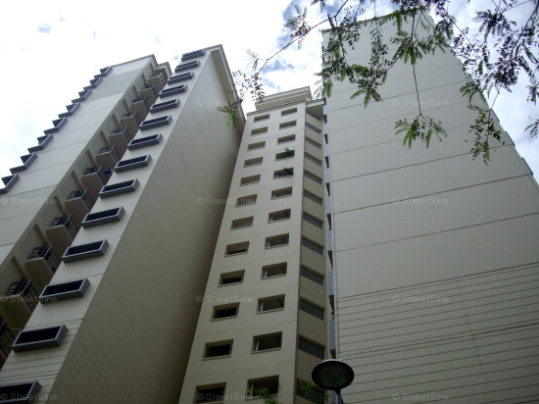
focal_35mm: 37
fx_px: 576
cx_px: 270
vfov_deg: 38.6
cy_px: 202
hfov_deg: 50.2
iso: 80
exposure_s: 1/800
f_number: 5.6
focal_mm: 6.2
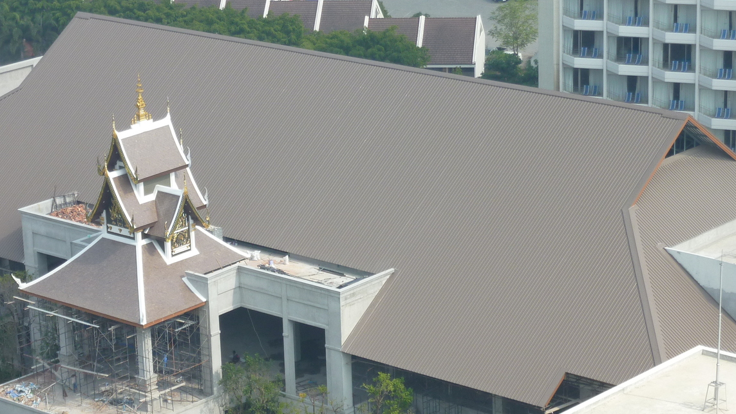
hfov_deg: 18.0
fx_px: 2322
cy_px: 372
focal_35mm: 119
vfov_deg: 10.1
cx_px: 256
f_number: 4.2
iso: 80
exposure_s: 1/400
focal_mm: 12.8
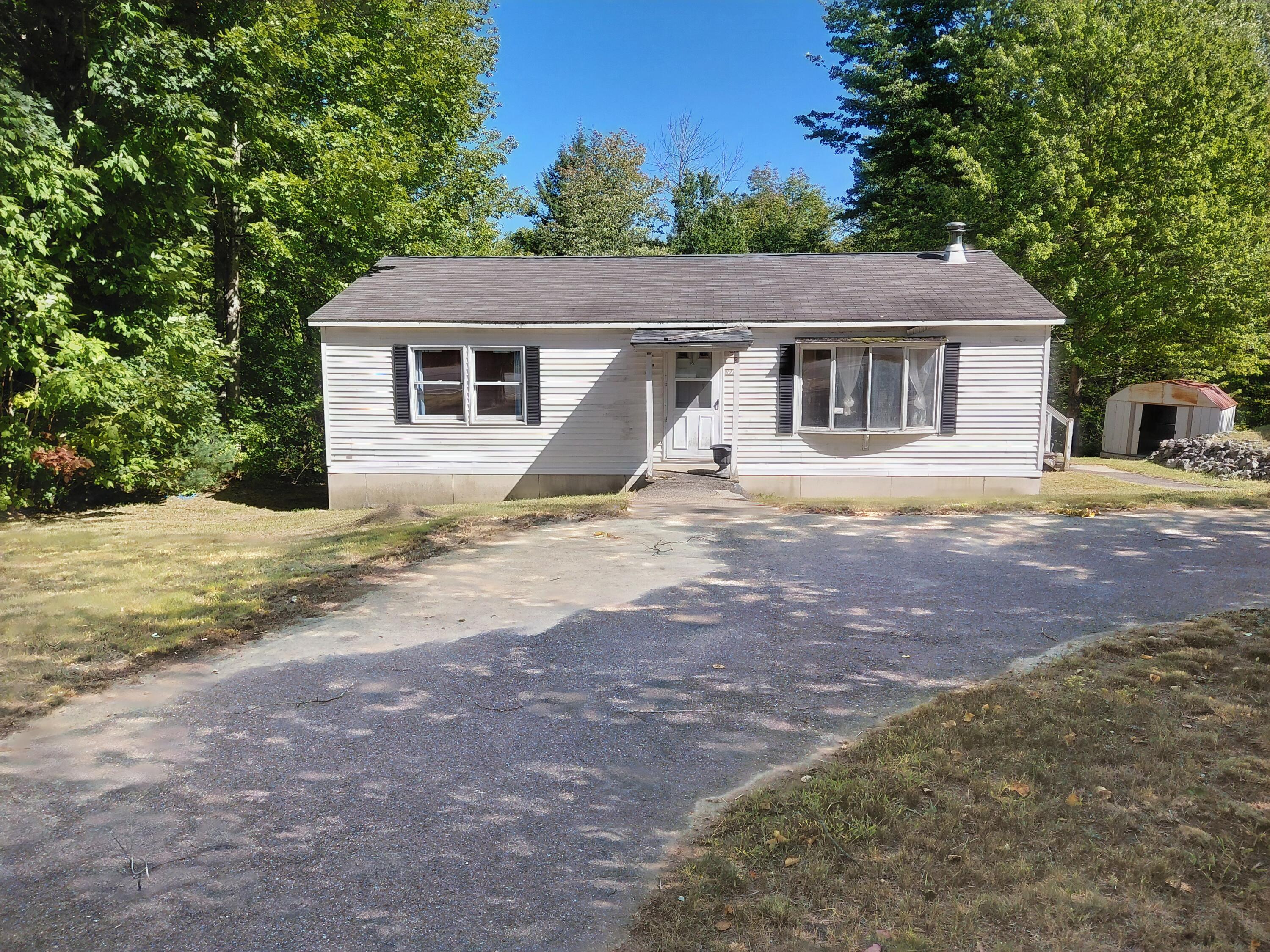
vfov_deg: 54.9
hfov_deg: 69.4
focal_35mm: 25
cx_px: 635
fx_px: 917
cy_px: 476
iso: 50
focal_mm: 4.69
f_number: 1.8
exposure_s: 1/1667
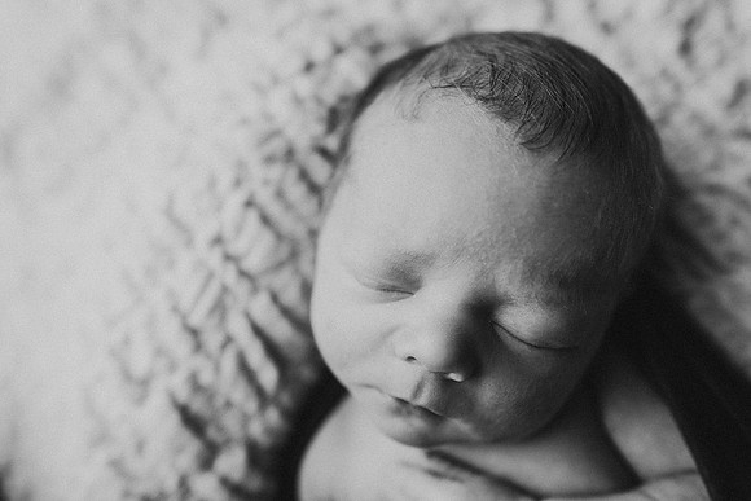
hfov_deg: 73.7
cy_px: 250
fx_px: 501
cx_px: 376
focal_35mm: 24
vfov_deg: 53.2
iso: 100
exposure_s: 1/160
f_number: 2.5
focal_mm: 24
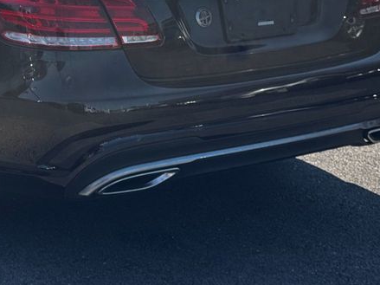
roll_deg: -0.3
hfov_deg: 17.3
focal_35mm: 112
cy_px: -16
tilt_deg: -8.0
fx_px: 1229
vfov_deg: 13.0
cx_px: 34
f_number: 1.78
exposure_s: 1/2833
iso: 64
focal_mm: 6.76
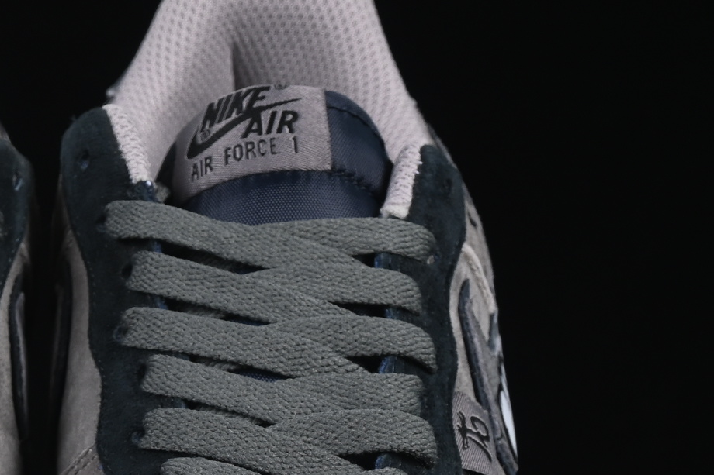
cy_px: 632
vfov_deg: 6.0
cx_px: 31
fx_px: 4501
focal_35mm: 227
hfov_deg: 9.0
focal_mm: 50
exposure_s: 1/60
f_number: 7.1
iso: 160
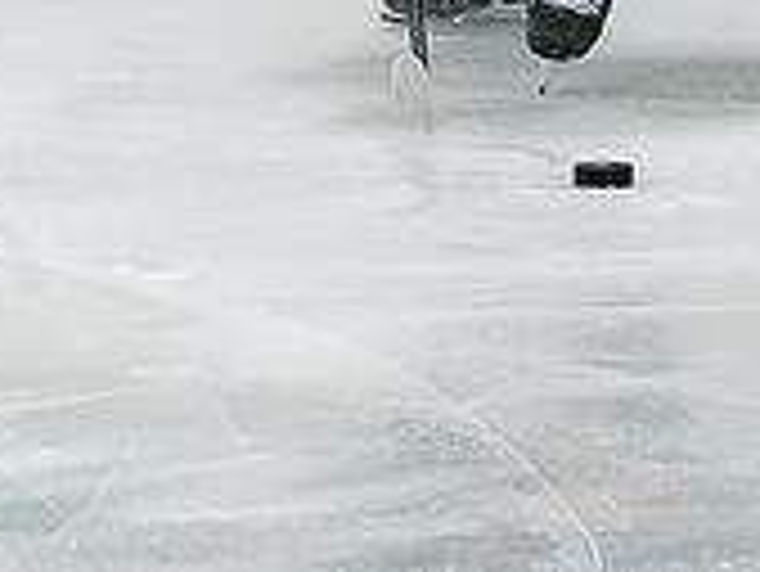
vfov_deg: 1.8
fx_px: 18631
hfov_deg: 2.3
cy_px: -513
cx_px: 407
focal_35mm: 848
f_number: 3.5
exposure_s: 1/800
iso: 2500
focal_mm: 80
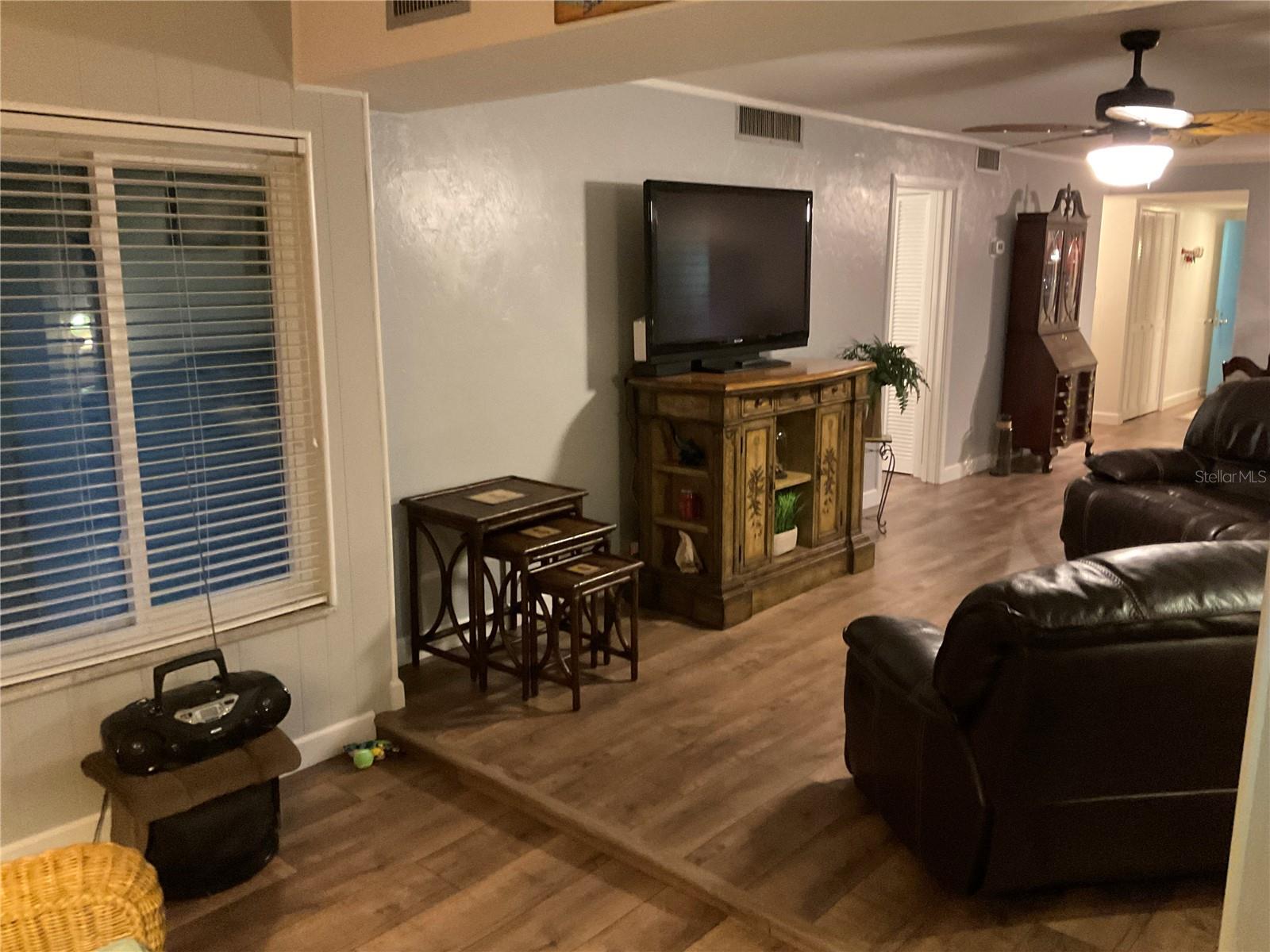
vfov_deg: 48.2
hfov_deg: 61.7
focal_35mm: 29
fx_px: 1064
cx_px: 635
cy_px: 476
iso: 500
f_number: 1.8
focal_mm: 3
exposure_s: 1/24
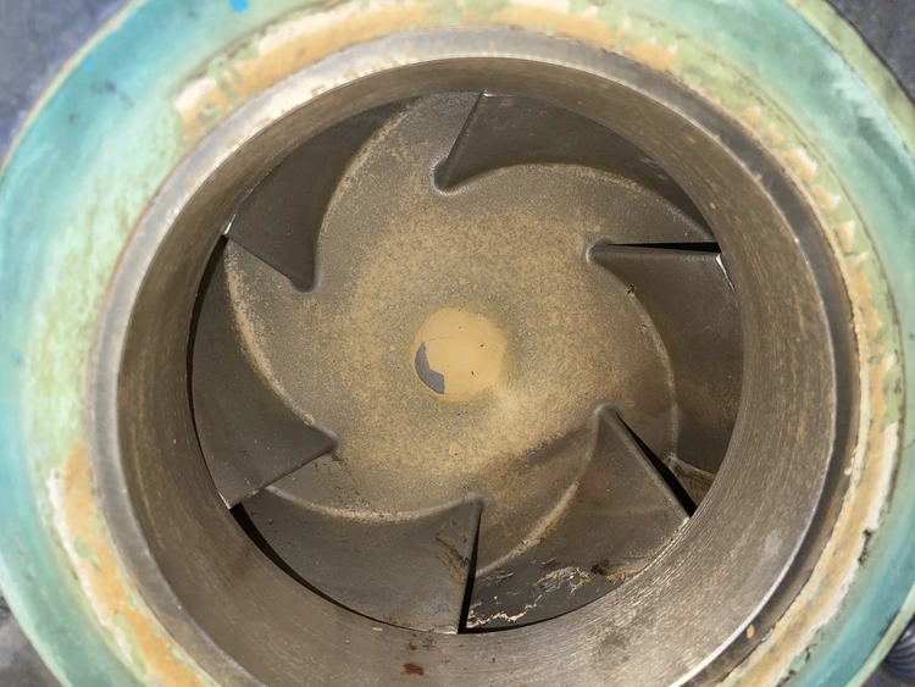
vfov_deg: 53.1
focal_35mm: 26
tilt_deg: -11.7
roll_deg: -4.8
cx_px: 458
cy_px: 344
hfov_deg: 67.3
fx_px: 687
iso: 40
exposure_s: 1/75
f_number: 1.6
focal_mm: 5.1
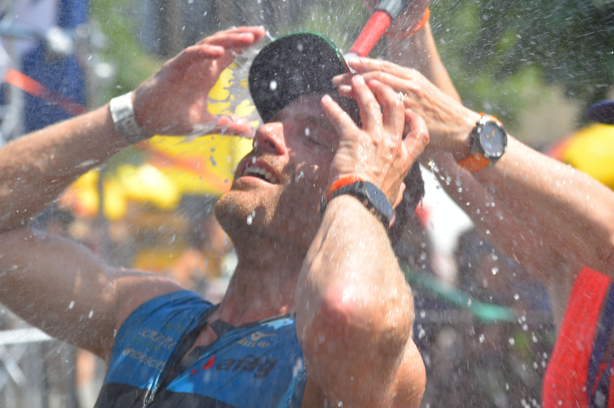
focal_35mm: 120
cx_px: 307
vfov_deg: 11.4
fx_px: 2045
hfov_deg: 17.1
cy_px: 204
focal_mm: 120
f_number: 5.6
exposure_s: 1/250
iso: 100
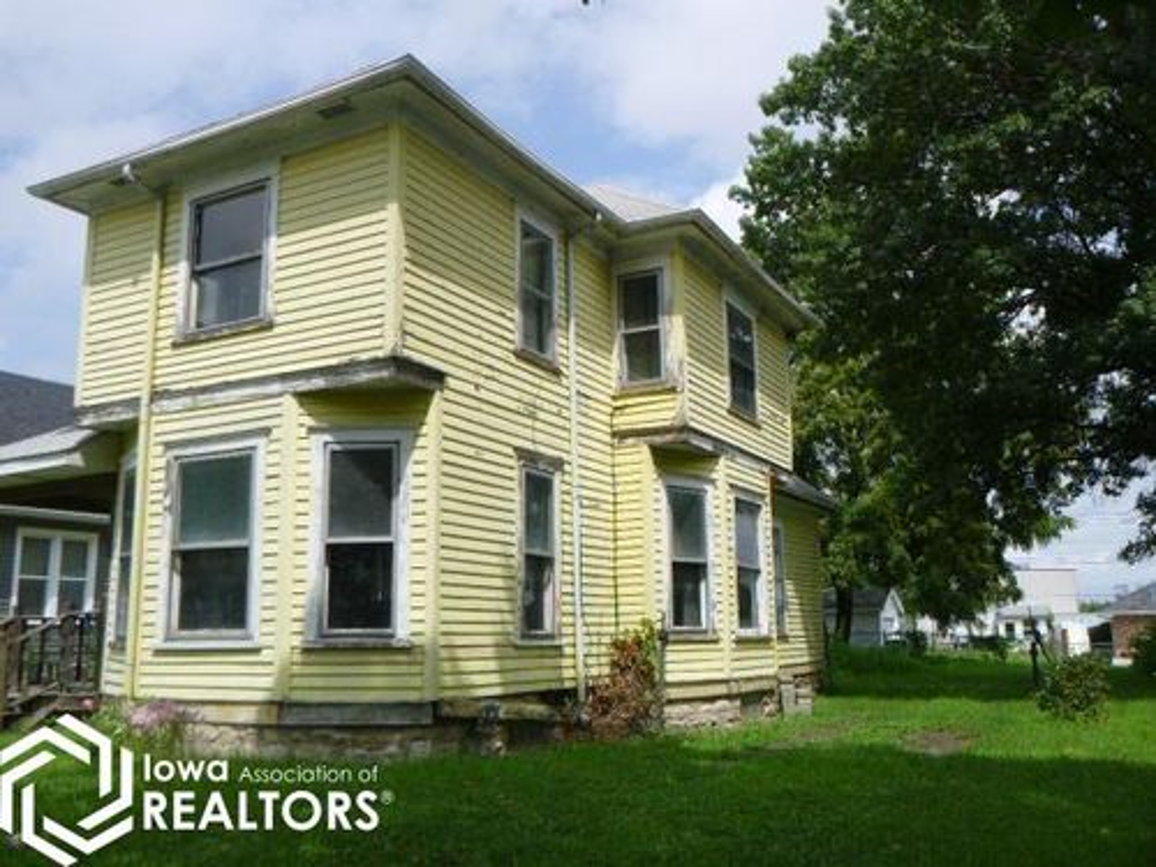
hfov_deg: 58.4
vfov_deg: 45.4
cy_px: 434
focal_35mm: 31
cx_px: 578
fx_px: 1035
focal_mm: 5.5
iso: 100
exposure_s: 1/500
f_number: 4.2
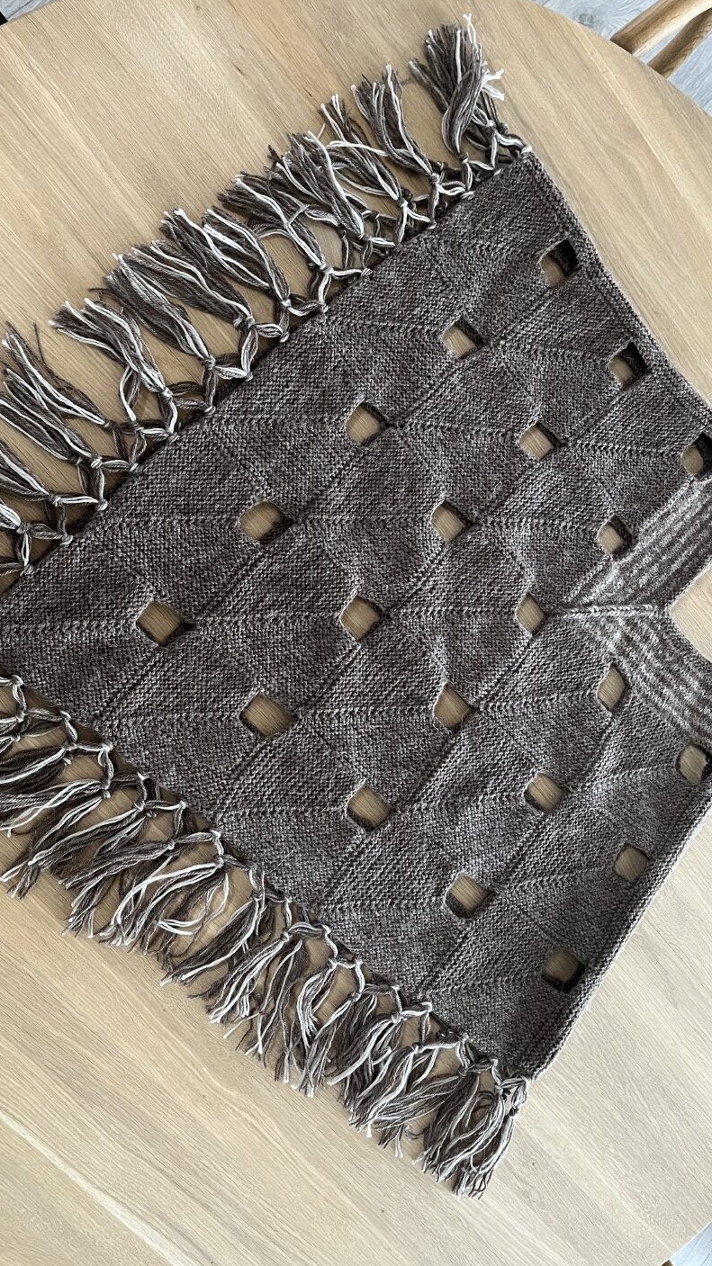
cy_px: 622
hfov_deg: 39.9
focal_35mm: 29
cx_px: 276
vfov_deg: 66.1
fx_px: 974
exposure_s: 1/53
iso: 500
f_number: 1.6
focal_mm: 5.1
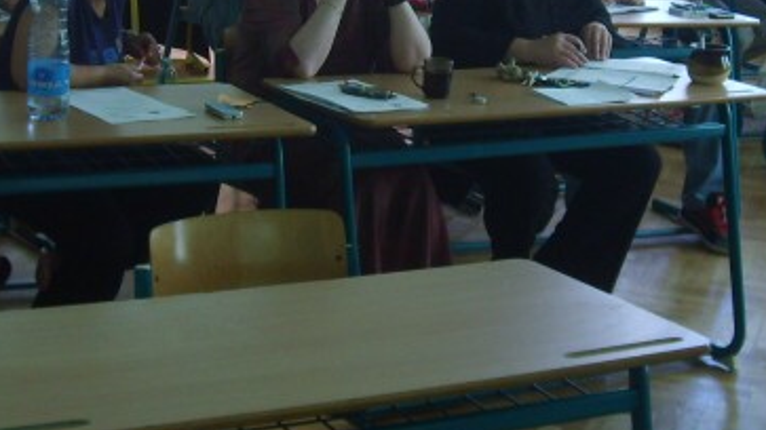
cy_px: 116
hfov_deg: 25.3
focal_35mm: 84
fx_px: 1706
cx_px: 365
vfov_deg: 14.3
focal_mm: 5.8
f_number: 2.8
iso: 73
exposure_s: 1/30
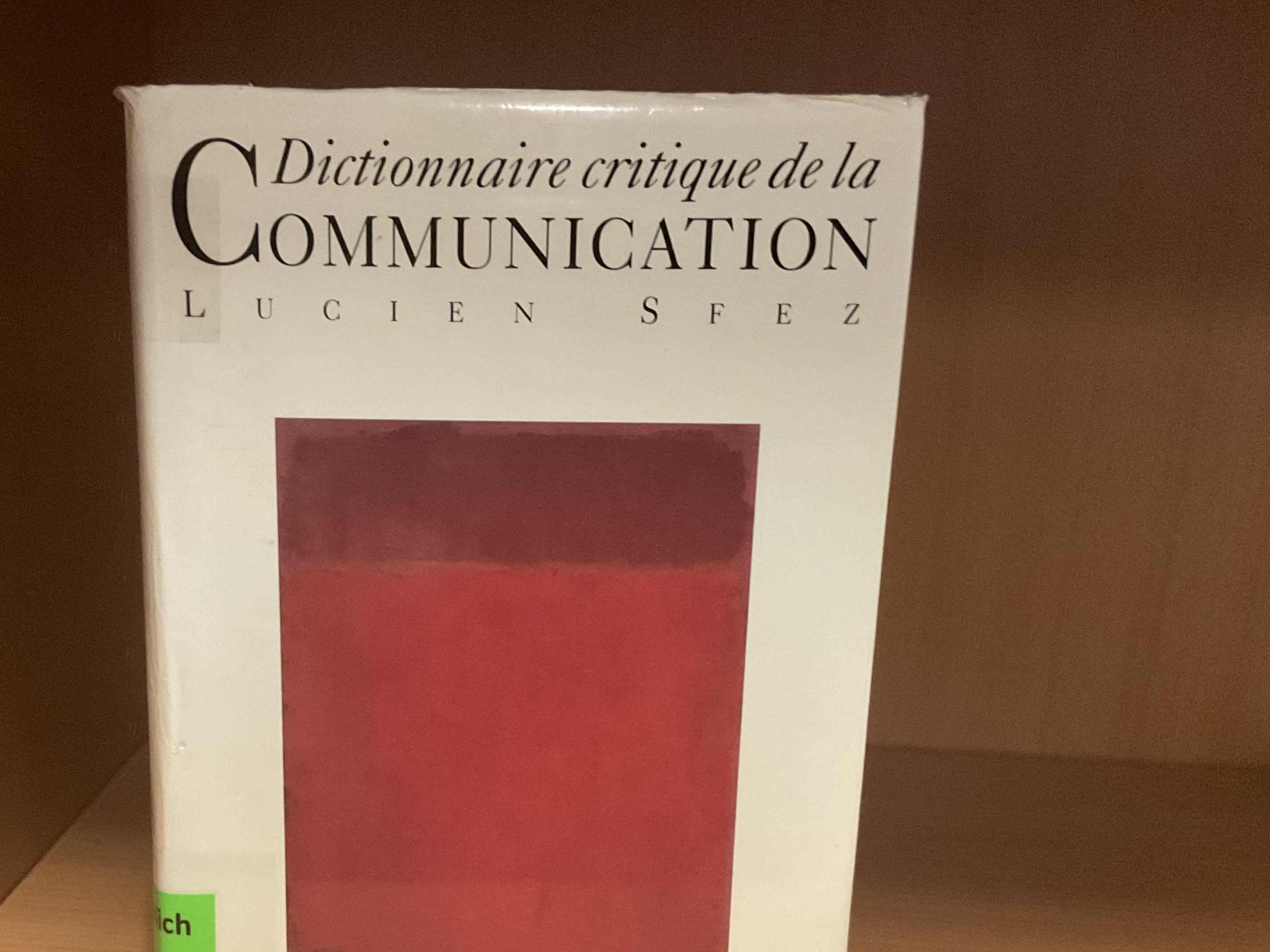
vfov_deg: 35.0
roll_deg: -1.3
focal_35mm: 41
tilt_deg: -15.4
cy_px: 585
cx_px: 467
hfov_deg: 45.3
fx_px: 1504
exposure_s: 1/25
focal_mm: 3
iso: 400
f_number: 1.8
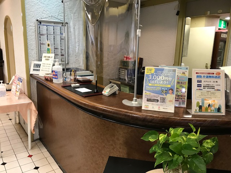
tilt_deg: -11.7
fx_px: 187
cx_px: 116
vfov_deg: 49.7
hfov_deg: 63.4
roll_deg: -1.5
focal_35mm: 28
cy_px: 86
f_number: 1.8
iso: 50
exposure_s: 1/17
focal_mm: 3.99
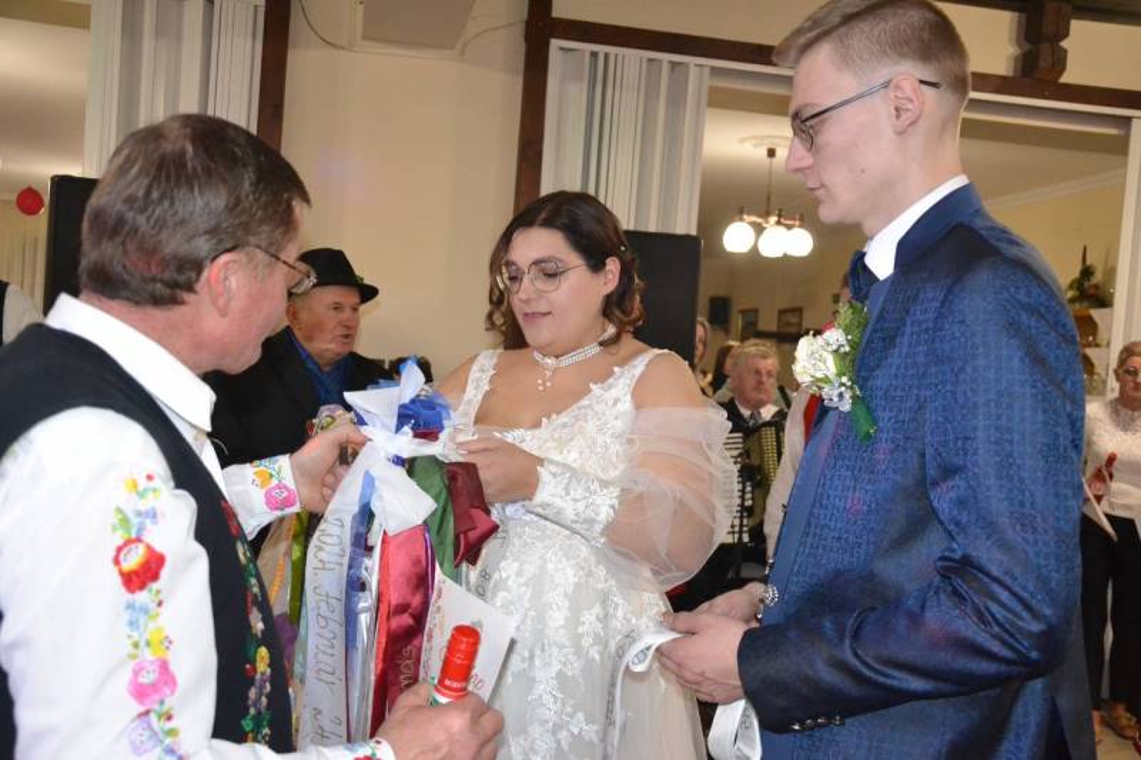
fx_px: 1141
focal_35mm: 36
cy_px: 380
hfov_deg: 53.1
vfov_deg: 36.9
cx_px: 570
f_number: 3.8
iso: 3200
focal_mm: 24
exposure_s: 1/60
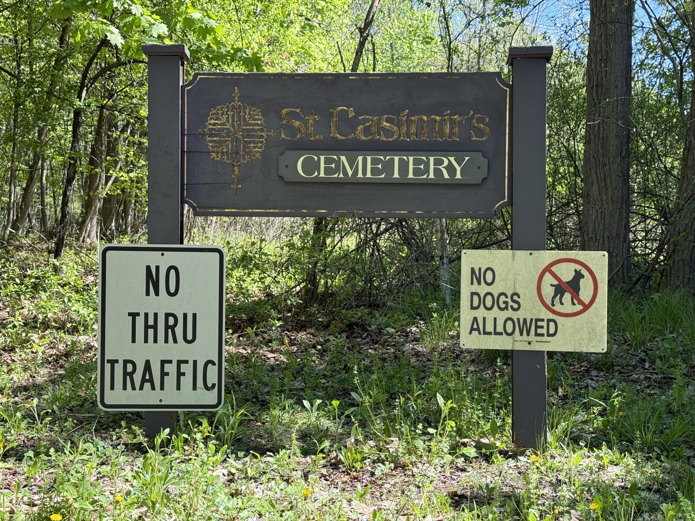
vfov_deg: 30.3
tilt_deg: -1.1
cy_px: 260
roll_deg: -0.2
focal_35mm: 48
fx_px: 964
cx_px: 348
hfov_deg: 39.7
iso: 64
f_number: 1.78
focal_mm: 6.76
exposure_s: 1/675
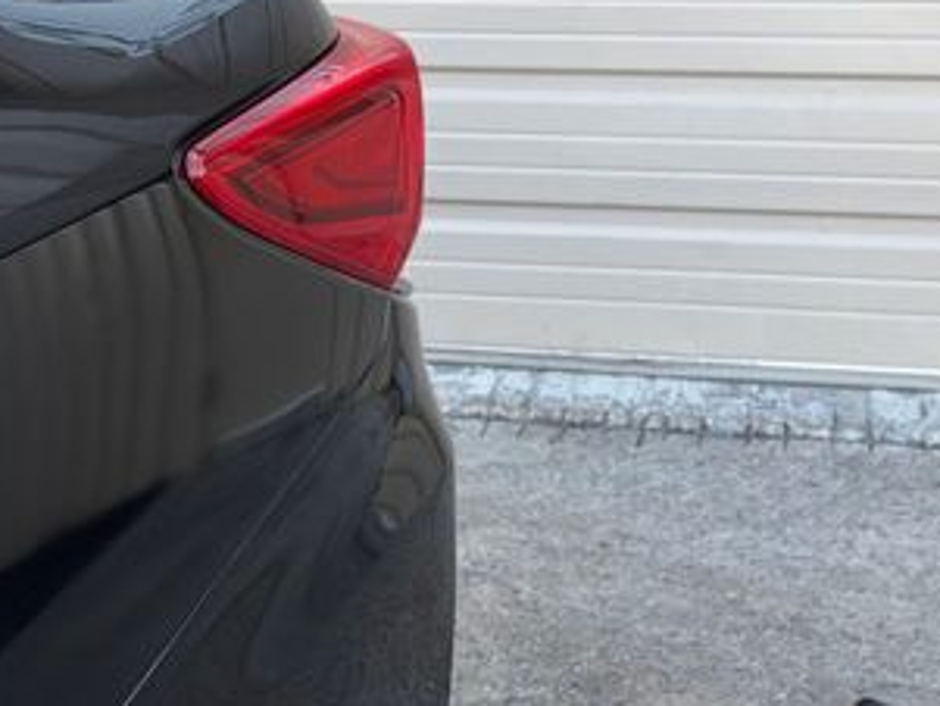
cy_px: 166
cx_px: 62
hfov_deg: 18.9
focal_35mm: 102
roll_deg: +2.6
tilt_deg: -14.7
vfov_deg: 14.5
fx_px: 2771
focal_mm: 6.76
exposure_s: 1/187
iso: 80
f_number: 1.78
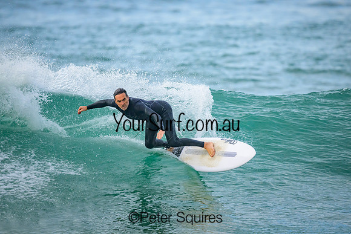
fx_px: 7801
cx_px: 176
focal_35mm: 800
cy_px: 117
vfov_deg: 1.7
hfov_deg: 2.6
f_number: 6.3
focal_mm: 800
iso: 2800
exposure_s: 1/2000
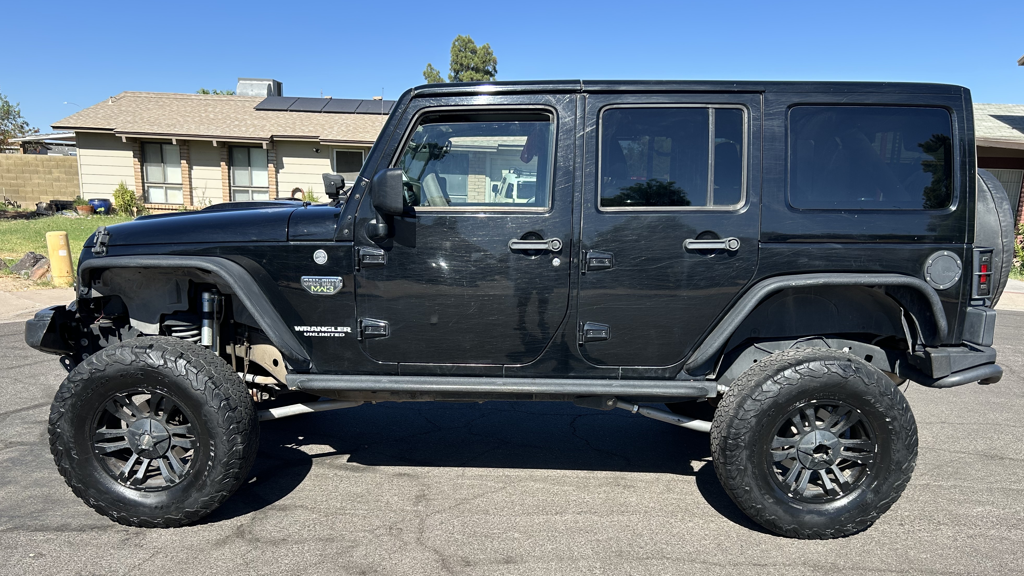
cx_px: 508
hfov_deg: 66.1
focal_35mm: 29
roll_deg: -1.6
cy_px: 376
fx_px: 787
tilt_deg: -14.2
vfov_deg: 39.8
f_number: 1.5
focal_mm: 5.7
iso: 50
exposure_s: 1/2165
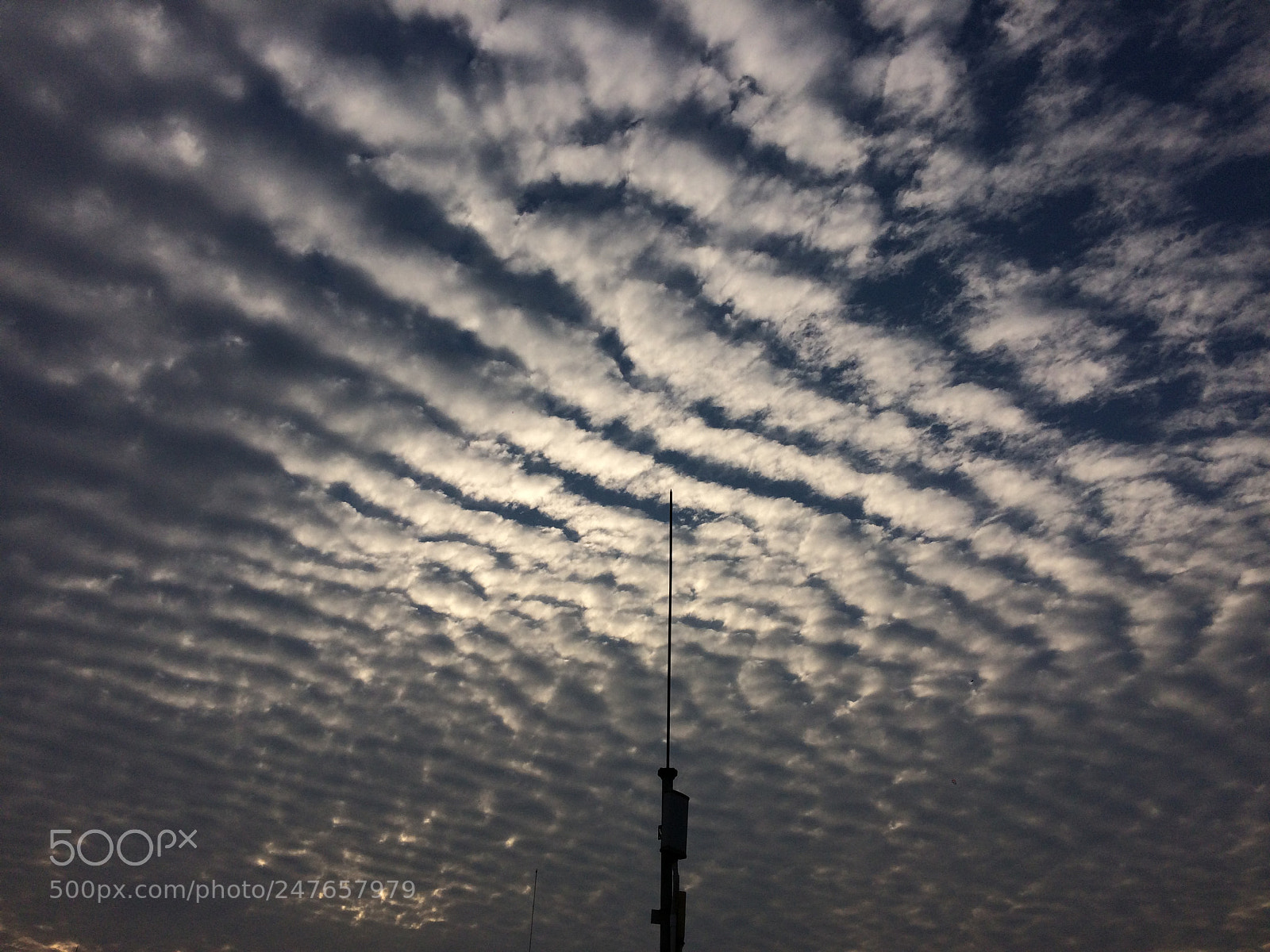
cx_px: 635
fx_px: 1064
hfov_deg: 61.7
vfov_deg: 48.2
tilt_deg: +35.5
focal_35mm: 29
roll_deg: -0.3
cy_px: 476
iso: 32
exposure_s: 1/4115
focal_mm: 4.15
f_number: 2.2
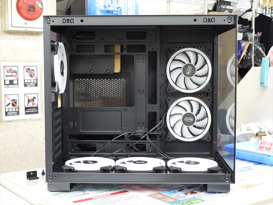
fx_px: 434
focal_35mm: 55
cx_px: 136
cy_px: 102
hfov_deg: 34.9
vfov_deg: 26.6
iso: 400
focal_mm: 9.8
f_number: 3.5
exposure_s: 1/13
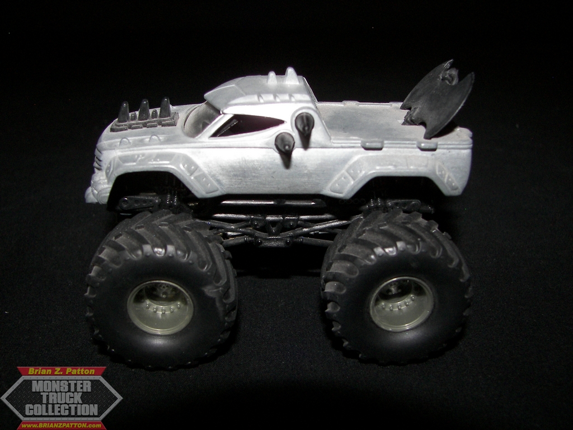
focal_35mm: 36
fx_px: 596
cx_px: 286
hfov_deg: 51.4
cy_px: 215
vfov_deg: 39.7
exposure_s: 1/30
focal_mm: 6
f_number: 2.8
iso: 100
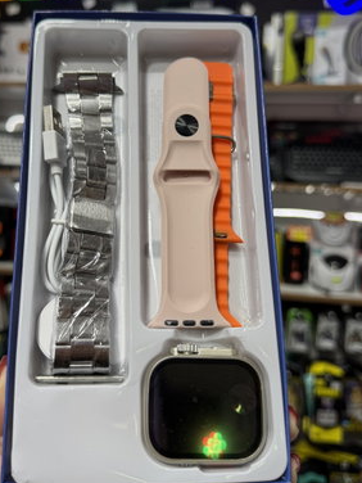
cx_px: 157
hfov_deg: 41.7
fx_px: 474
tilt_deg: -2.7
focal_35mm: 34
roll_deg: -1.7
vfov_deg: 53.8
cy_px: 211
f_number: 1.78
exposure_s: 1/100
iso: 80
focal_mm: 6.76
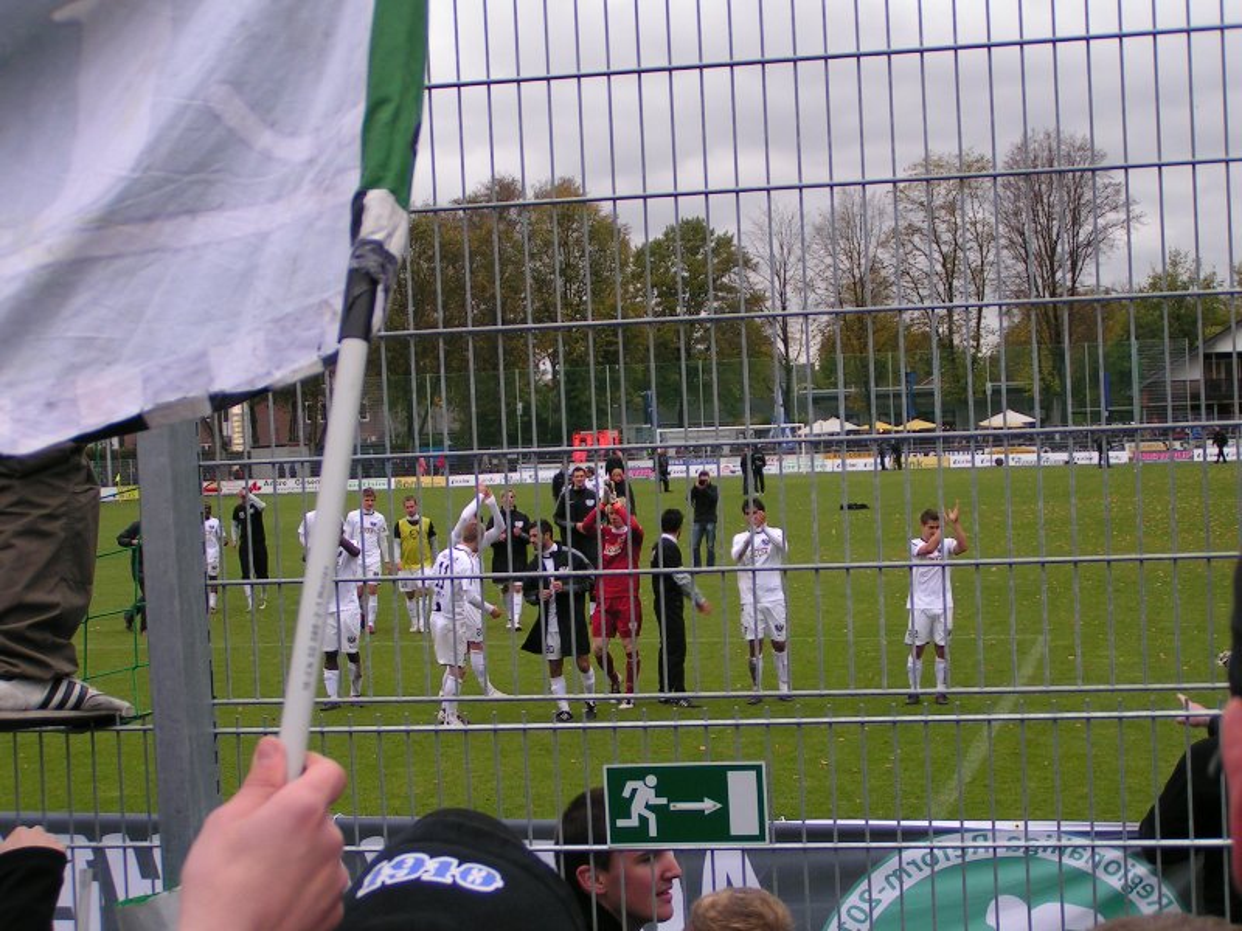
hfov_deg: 30.7
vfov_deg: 23.3
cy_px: 466
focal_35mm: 63
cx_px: 621
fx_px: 2260
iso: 50
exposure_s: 1/100
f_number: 3.2
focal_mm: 9.7
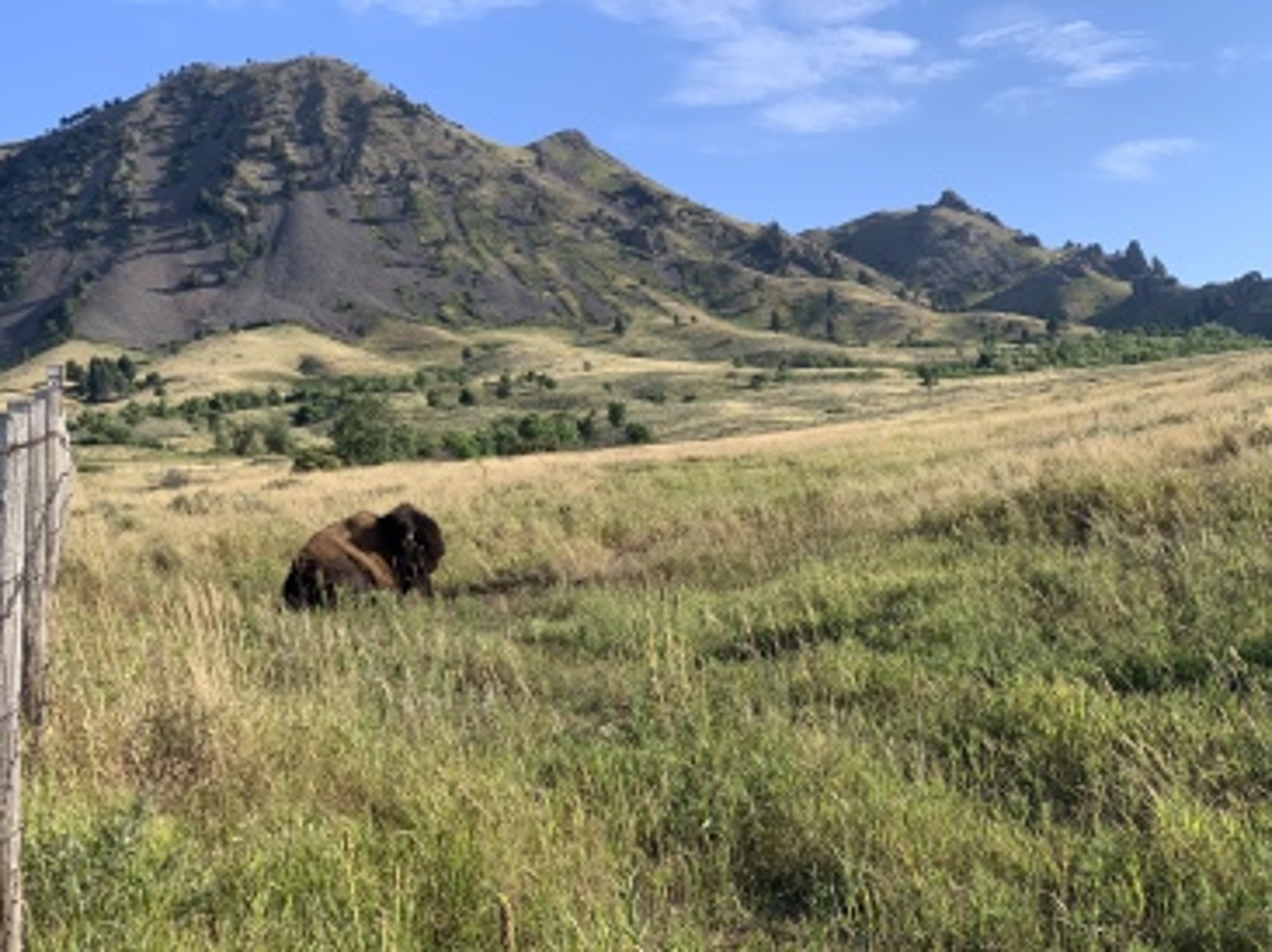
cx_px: 636
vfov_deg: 28.0
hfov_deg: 36.8
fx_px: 1910
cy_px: 476
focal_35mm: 52
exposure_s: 1/773
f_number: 2.4
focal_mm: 6
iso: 16
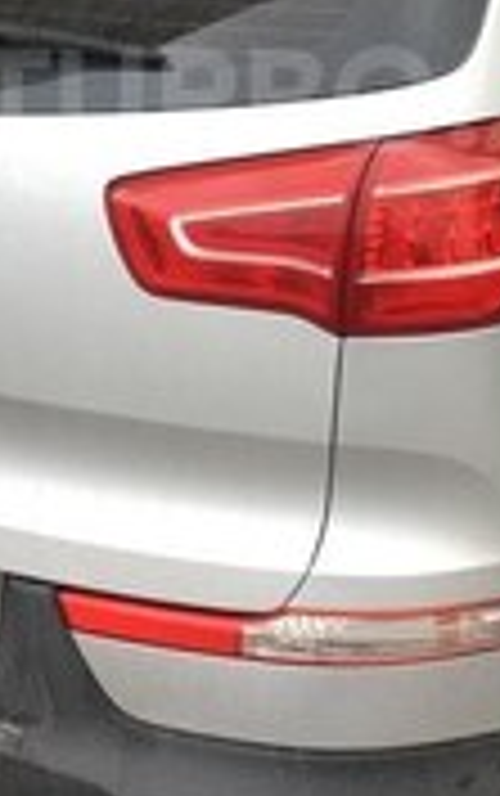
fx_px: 1870
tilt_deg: -10.5
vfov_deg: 23.5
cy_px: 99
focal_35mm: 86
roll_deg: -2.6
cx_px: 320
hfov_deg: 15.2
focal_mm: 4.15
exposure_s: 1/50
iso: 25
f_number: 2.2
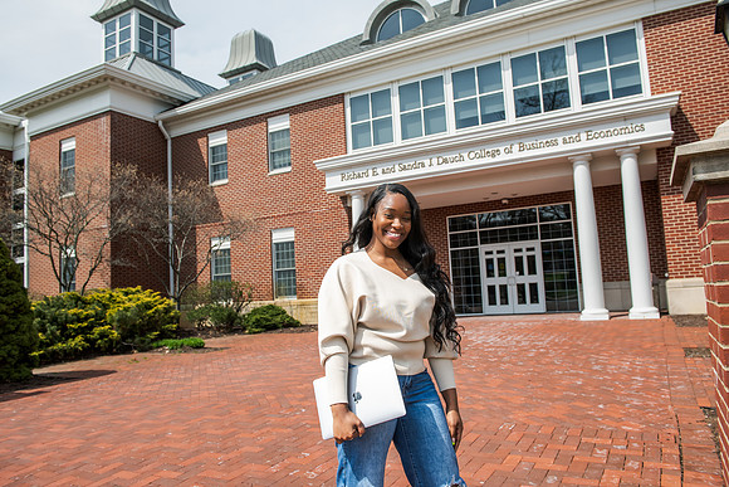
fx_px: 547
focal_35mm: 27
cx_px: 364
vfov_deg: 48.0
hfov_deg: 67.4
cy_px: 244
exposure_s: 1/500
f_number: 5.6
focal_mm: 27
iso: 200
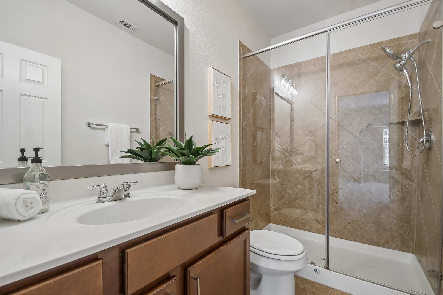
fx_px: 185
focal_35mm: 15
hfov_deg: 100.4
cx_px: 222
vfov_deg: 77.3
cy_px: 148
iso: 400
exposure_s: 1/8
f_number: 8
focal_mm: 10
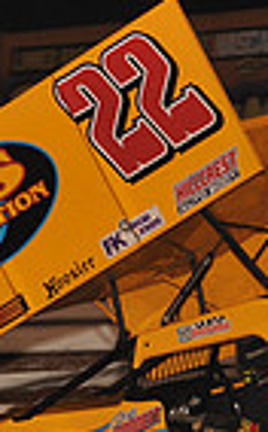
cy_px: 386
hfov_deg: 2.2
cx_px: 27
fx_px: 7114
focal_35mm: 605
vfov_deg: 3.5
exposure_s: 1/320
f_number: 6.3
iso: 1250
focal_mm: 145
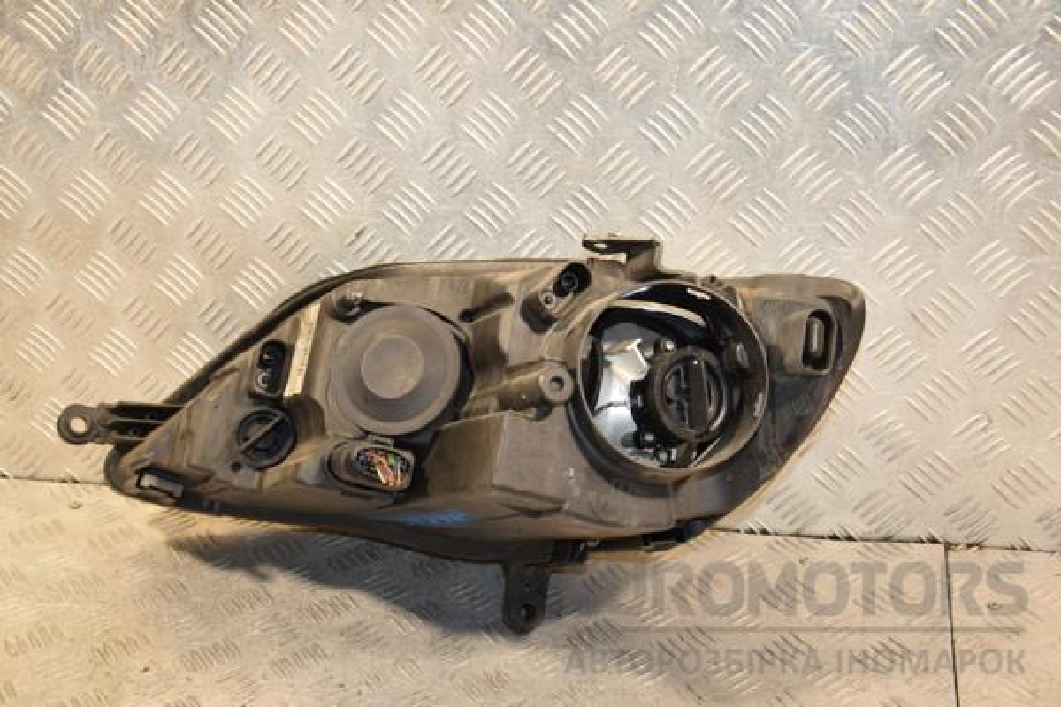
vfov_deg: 25.8
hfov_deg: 37.9
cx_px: 530
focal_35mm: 52
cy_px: 354
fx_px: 1547
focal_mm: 35
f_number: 5
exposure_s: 1/125
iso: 800
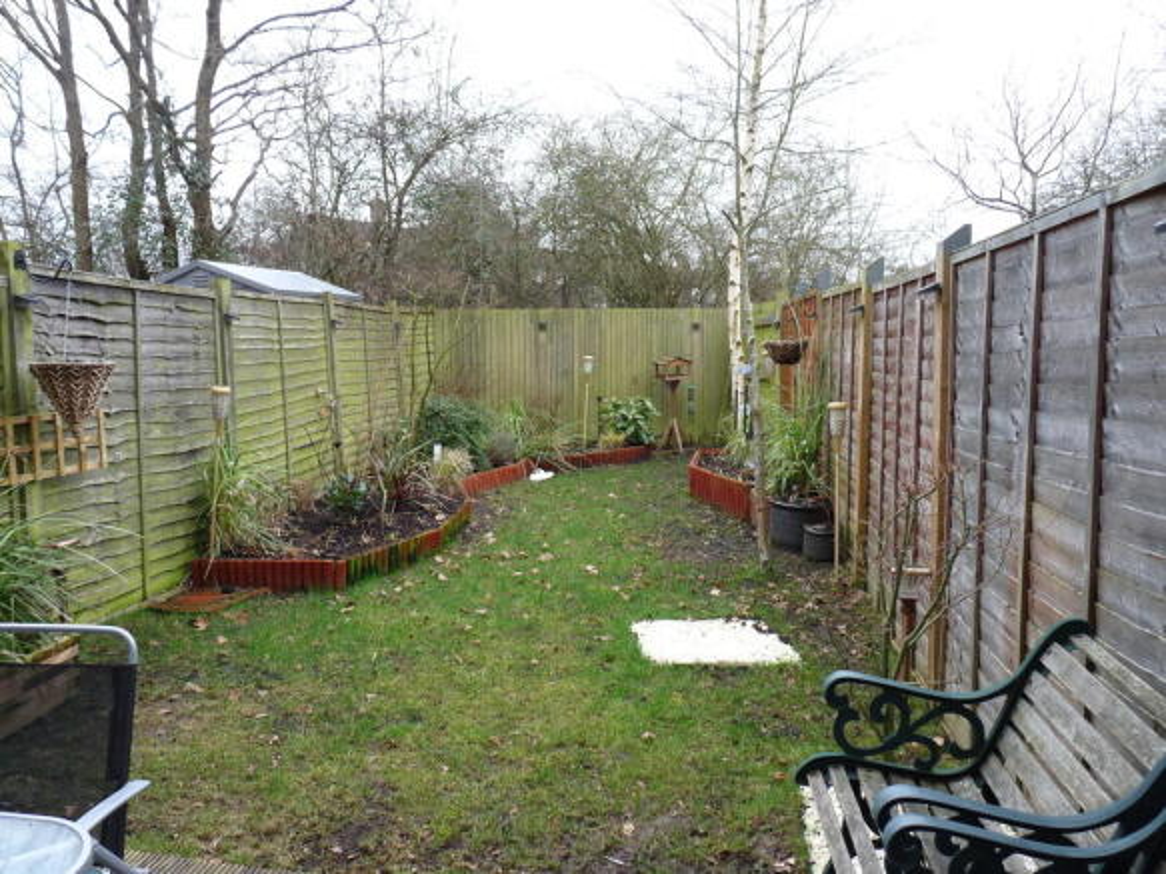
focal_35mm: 27
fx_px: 909
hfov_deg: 65.3
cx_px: 583
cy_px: 437
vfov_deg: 51.3
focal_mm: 4.8
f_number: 2.8
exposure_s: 1/50
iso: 100
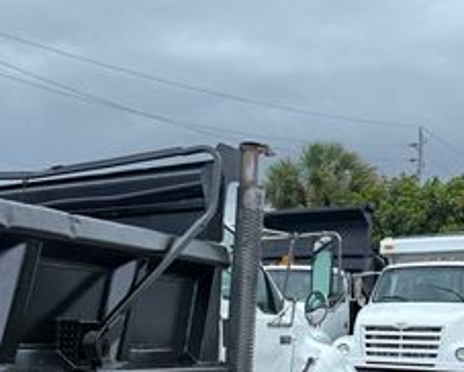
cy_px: 372
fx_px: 907
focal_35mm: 66
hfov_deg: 26.5
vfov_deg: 22.3
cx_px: -39
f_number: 1.78
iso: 80
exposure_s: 1/1901
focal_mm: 6.76
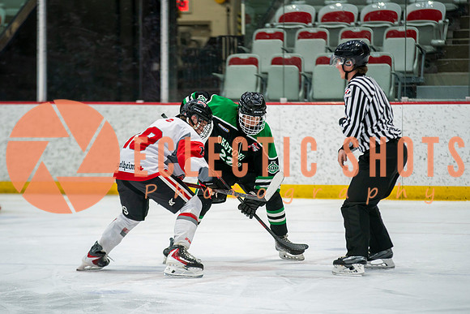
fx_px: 2915
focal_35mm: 223
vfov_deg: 6.2
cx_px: 235
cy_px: 179
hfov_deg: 9.2
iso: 1250
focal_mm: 190
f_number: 2.8
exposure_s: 1/640
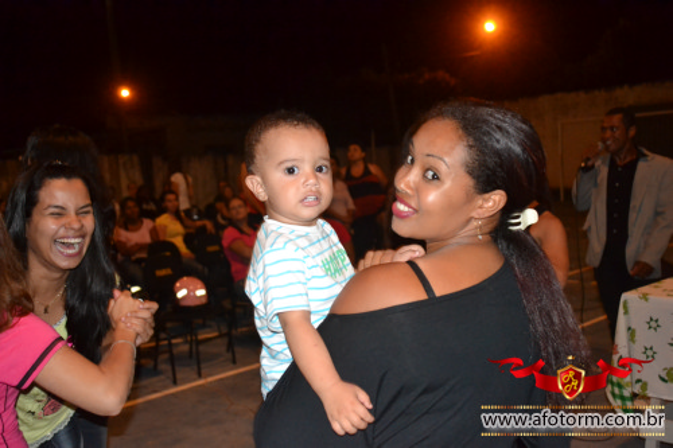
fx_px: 869
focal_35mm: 46
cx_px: 336
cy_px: 224
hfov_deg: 42.3
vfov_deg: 28.9
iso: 3200
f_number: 4
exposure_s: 1/60
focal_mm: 31
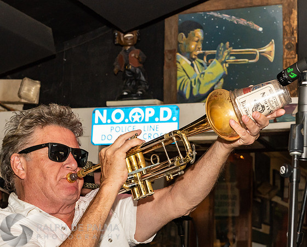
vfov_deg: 15.0
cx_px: 179
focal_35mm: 103
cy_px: 130
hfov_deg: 18.6
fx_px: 937
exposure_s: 1/200
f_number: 8
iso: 800
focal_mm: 60
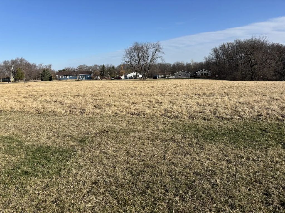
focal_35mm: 26
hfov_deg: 67.3
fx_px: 214
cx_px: 142
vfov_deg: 53.1
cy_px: 106
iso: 50
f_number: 1.6
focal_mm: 5.96
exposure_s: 1/3311
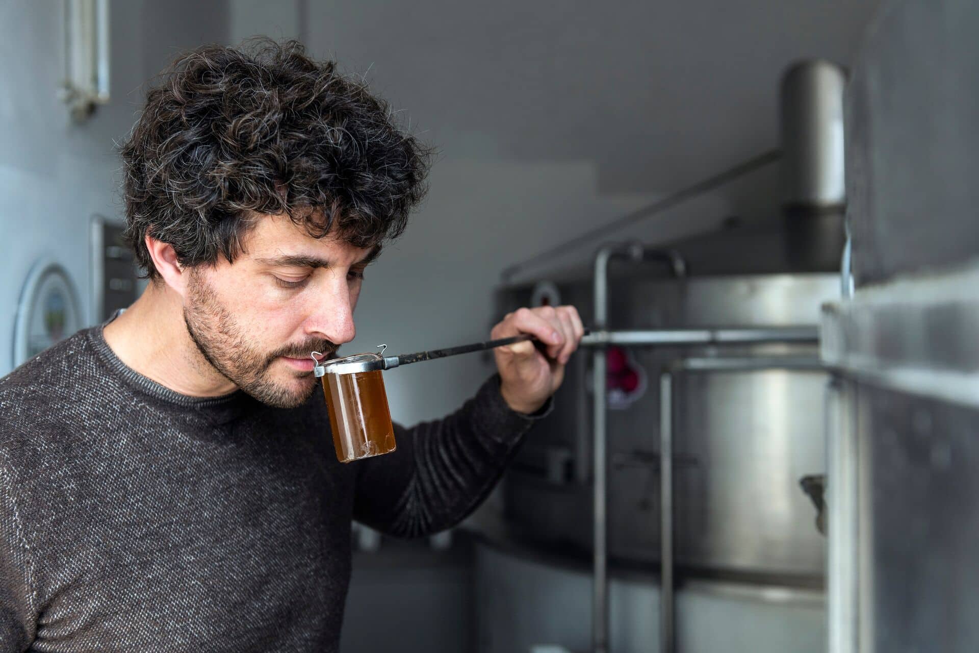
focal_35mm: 45
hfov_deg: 43.6
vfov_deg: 29.9
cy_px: 326
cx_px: 490
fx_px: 1224
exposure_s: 1/400
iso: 100
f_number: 3.5
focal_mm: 45
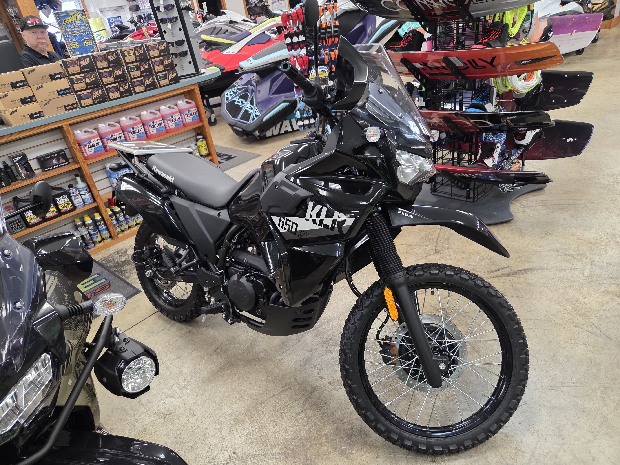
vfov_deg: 58.9
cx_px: 310
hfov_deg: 73.9
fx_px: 412
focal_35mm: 23
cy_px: 232
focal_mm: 5.4
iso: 320
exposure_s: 1/120
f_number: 1.8
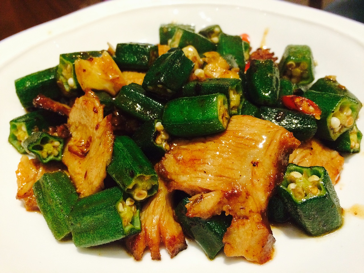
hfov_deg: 61.7
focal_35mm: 29
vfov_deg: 48.2
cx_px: 182
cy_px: 136
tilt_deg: -44.0
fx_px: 305
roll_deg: +2.5
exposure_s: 1/25
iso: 320
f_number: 2.2
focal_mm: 4.15
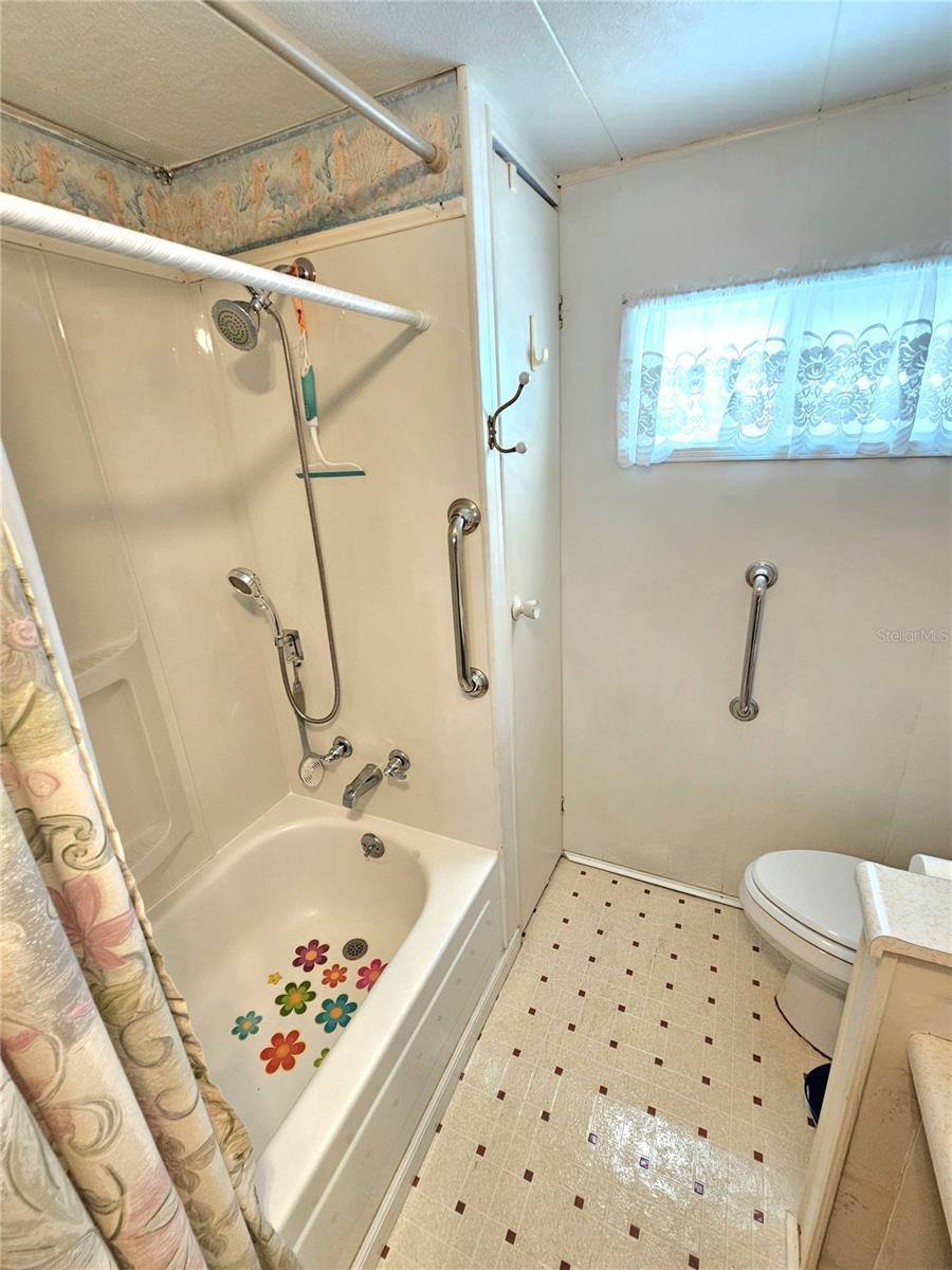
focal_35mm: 13
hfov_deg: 89.9
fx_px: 477
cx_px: 476
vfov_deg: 106.2
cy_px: 635
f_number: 2.2
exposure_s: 1/60.2
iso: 250
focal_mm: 2.2
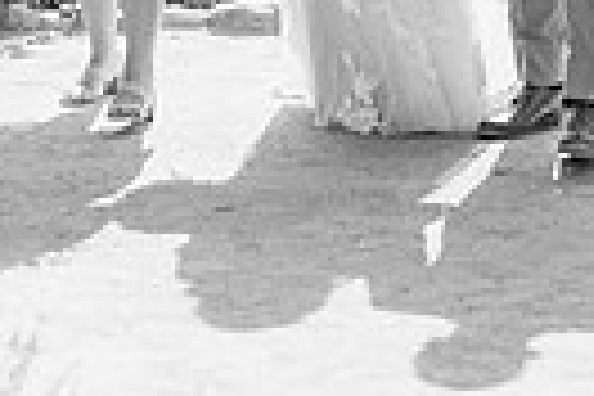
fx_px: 2706
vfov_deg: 8.0
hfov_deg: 12.5
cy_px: -382
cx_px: 445
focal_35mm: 164
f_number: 2
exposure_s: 1/5000
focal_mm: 35
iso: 100
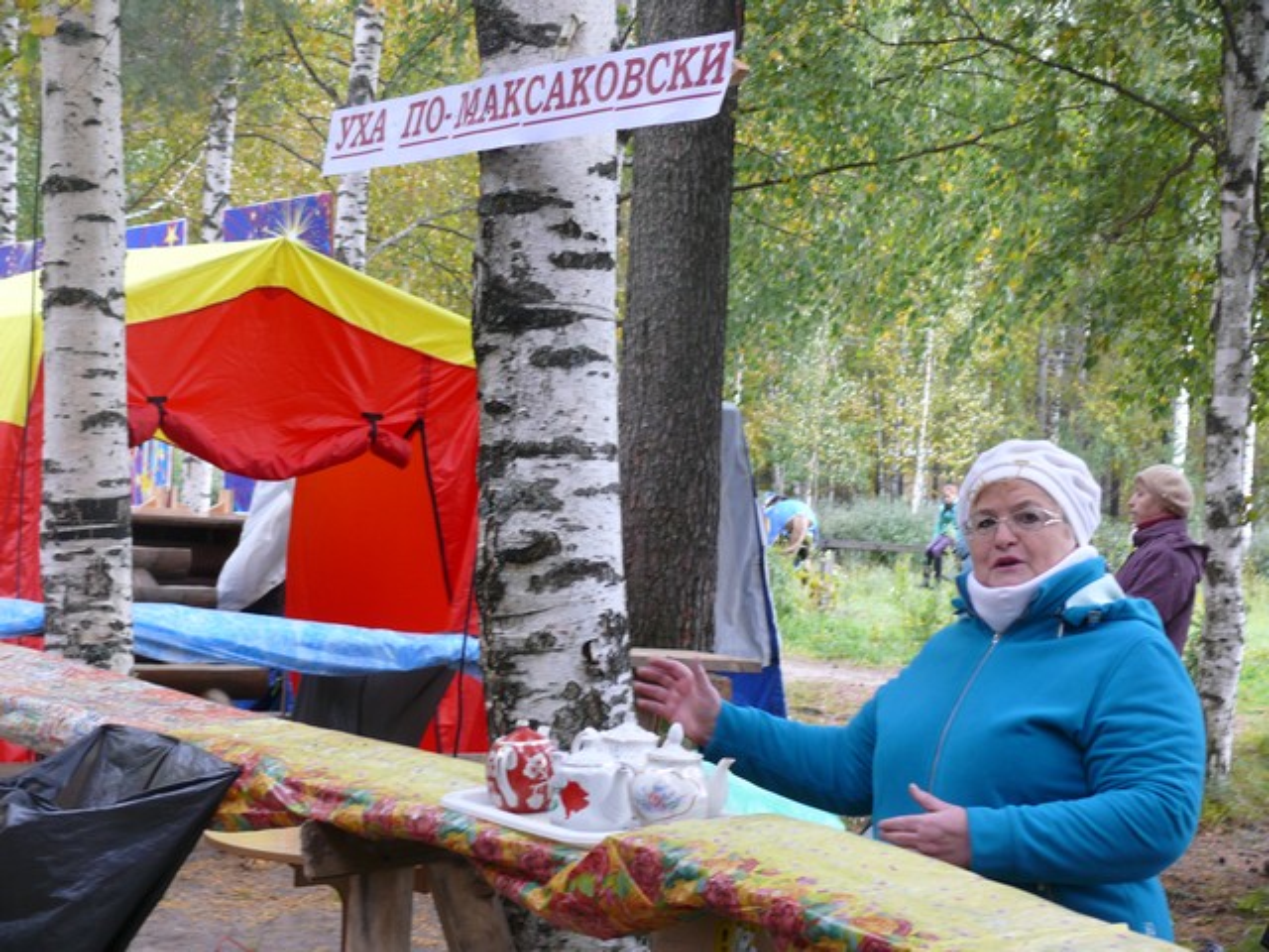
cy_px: 476
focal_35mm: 67
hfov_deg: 29.0
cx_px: 634
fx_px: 2456
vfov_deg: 21.9
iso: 100
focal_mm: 14.1
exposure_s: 1/30
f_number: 3.2
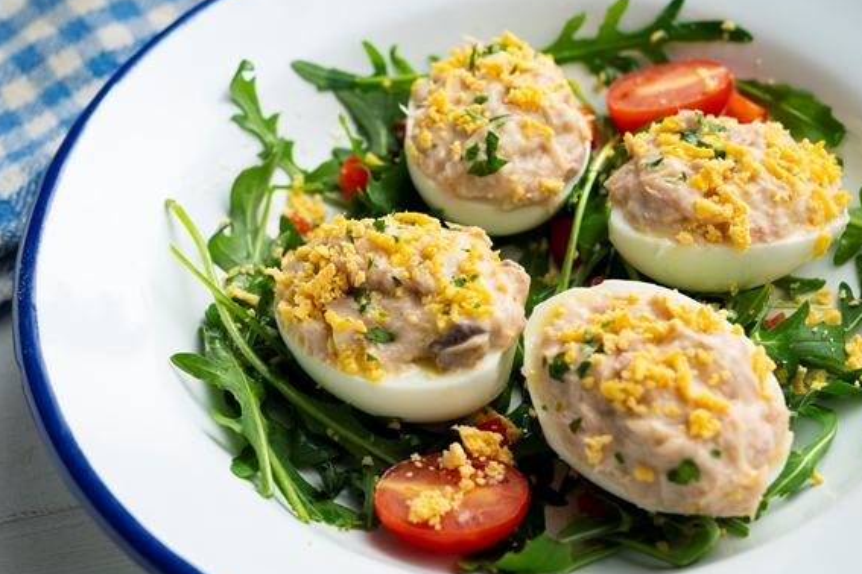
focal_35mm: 55
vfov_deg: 24.6
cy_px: 285
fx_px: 1317
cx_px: 429
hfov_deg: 36.2
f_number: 5
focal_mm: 35
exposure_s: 1/8
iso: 250
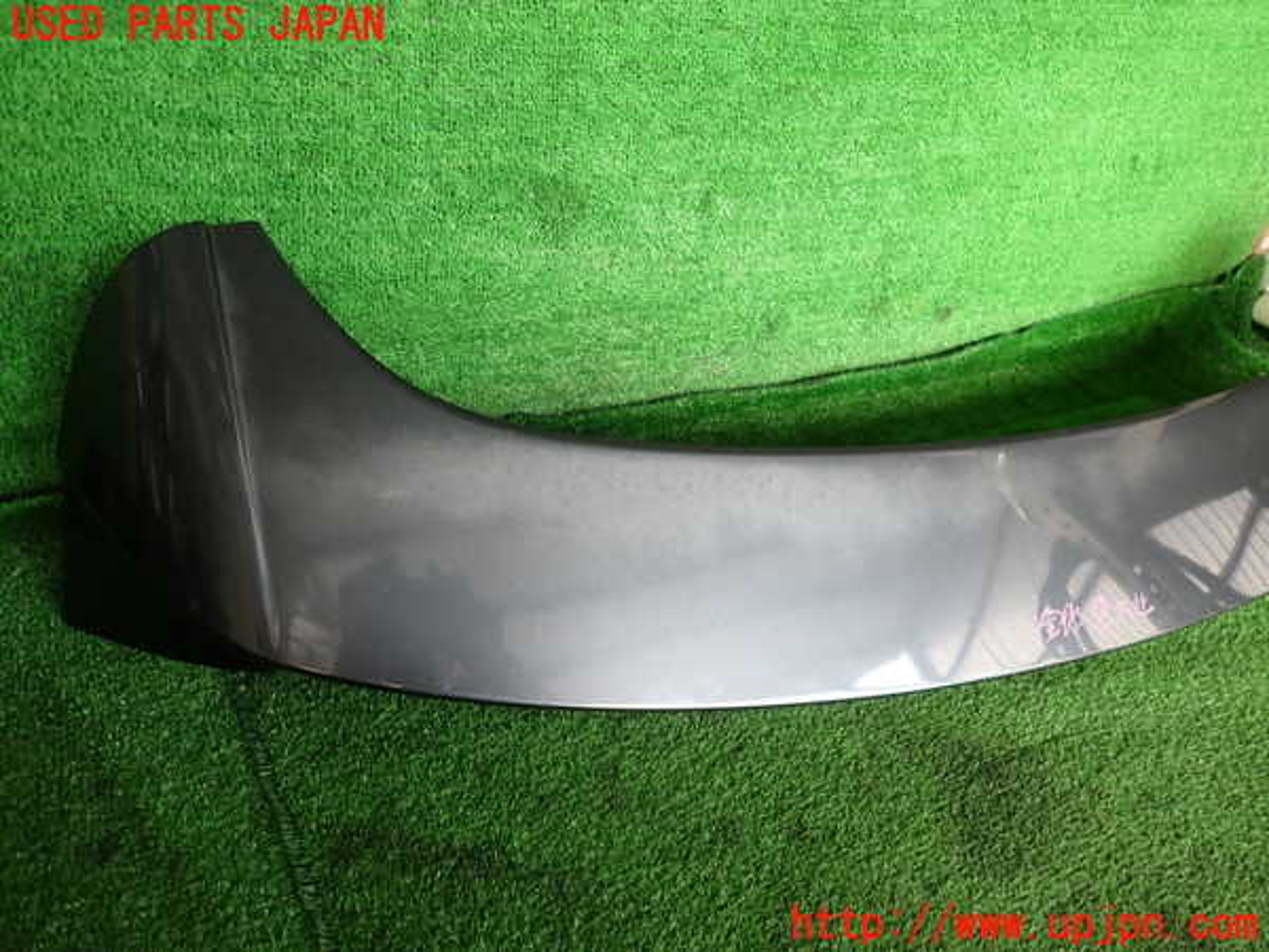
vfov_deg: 54.9
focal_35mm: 25
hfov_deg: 69.4
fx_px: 916
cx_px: 634
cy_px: 476
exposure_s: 1/80
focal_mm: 4.5
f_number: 2
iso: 100
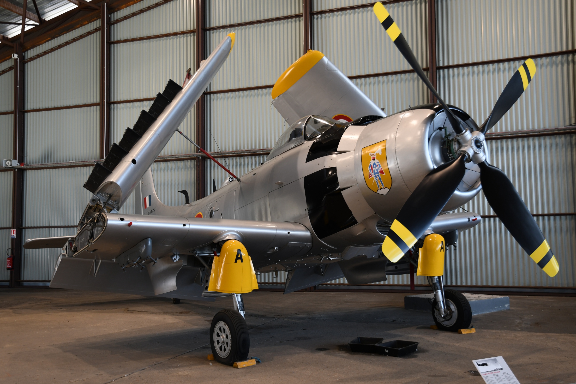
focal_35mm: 37
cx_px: 288
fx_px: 592
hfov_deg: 51.9
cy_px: 192
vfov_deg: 35.9
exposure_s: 1/80
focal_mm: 25
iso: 320
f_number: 4
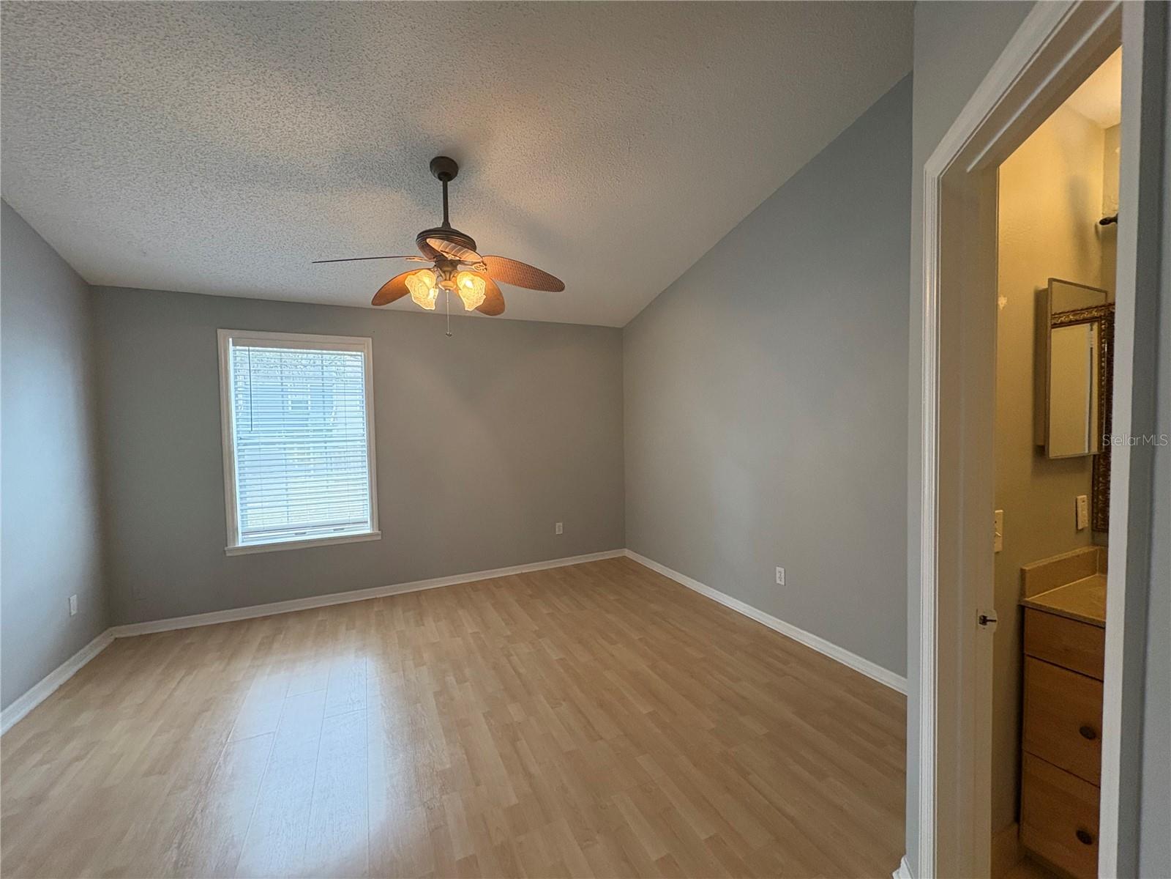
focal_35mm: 14
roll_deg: +1.4
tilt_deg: -1.3
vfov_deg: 85.7
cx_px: 586
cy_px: 440
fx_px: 474
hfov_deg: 102.1
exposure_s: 1/120
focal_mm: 2.22
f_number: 2.2
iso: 400
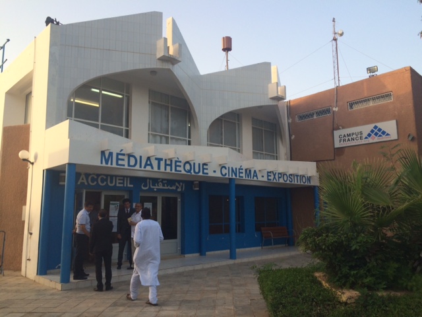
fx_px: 354
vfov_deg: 48.2
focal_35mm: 29
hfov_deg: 61.7
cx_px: 211
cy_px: 158
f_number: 2.2
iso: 32
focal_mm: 4.15
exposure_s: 1/380
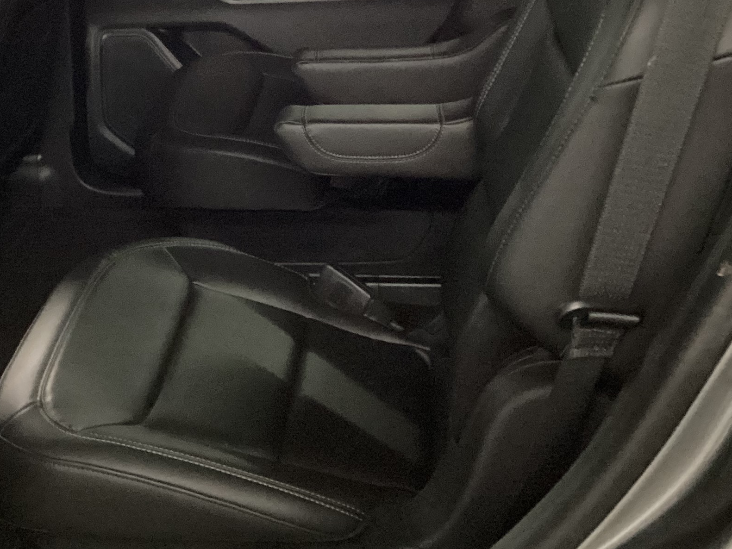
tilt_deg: -20.7
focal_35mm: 64
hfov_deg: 29.8
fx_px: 1353
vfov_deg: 22.7
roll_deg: +3.8
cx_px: 189
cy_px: 120
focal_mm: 3.3
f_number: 2.4
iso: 640
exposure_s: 1/24
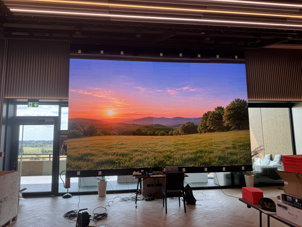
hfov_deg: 71.6
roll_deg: +0.7
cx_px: 151
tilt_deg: +8.1
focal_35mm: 24
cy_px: 114
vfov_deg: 56.8
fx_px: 209
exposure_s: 1/152
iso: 64
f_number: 1.78
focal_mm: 6.76
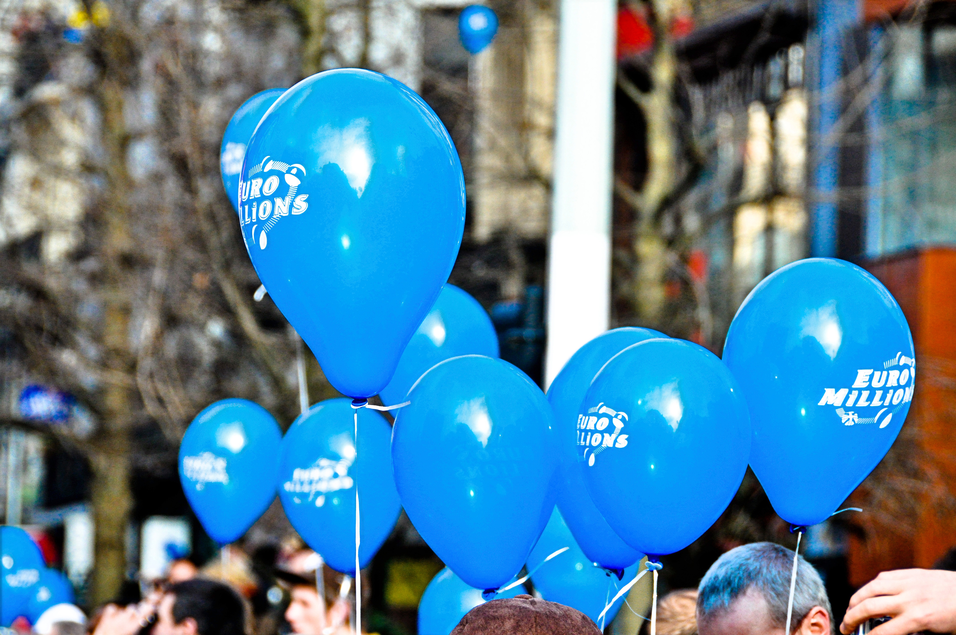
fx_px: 7957
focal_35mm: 300
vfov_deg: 4.6
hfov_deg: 6.9
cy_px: 318
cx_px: 478
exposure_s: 1/1000
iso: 800
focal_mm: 200
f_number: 8
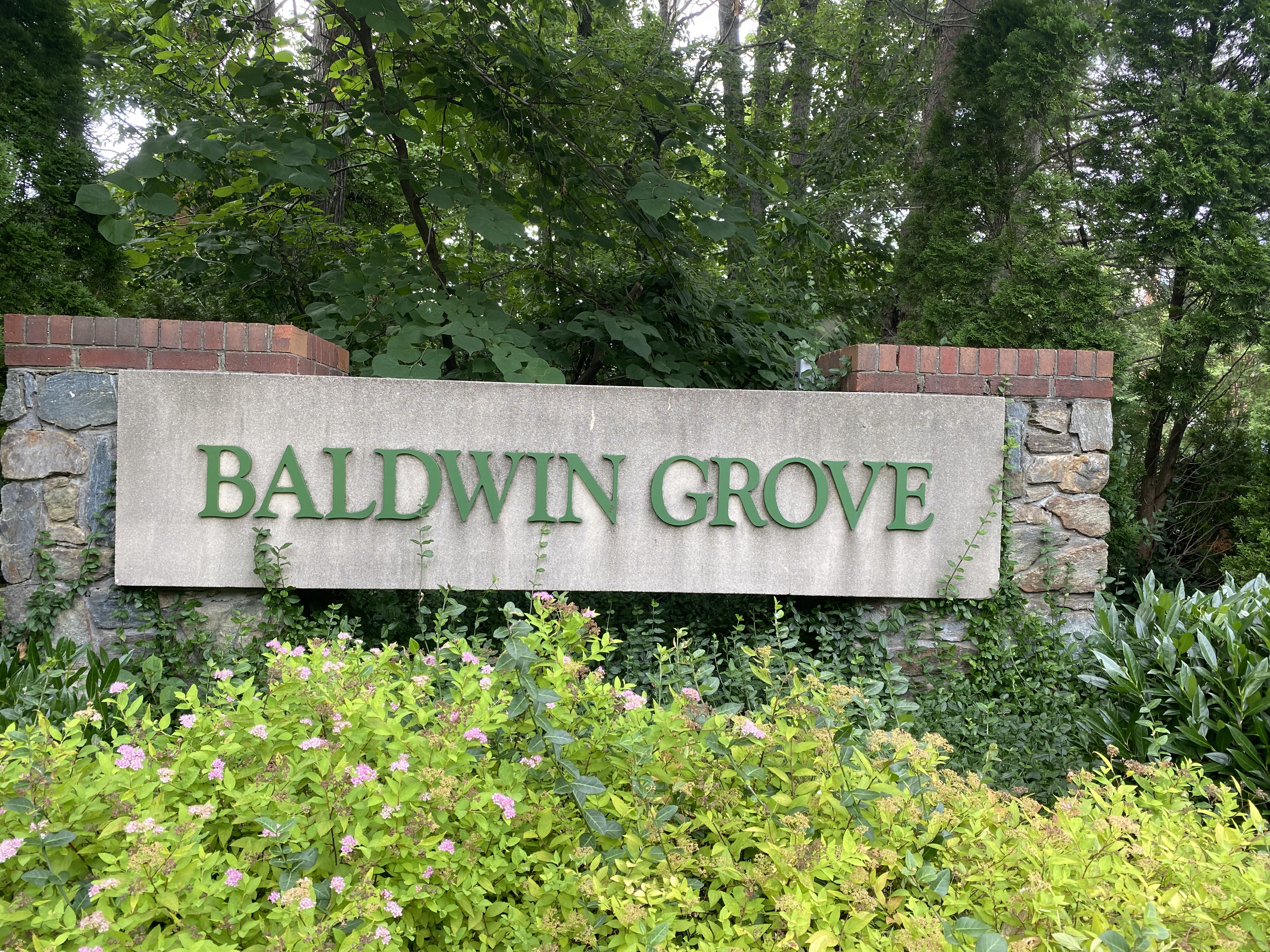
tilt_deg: -0.4
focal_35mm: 26
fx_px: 954
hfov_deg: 67.3
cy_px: 476
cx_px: 635
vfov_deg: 53.1
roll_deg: -2.3
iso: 32
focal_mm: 4.25
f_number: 1.8
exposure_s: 1/122
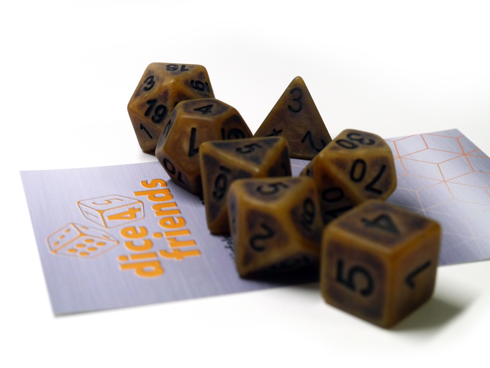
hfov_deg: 23.3
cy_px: 184
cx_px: 245
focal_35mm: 84
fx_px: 1190
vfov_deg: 17.6
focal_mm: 42
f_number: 10
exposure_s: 1/50
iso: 800
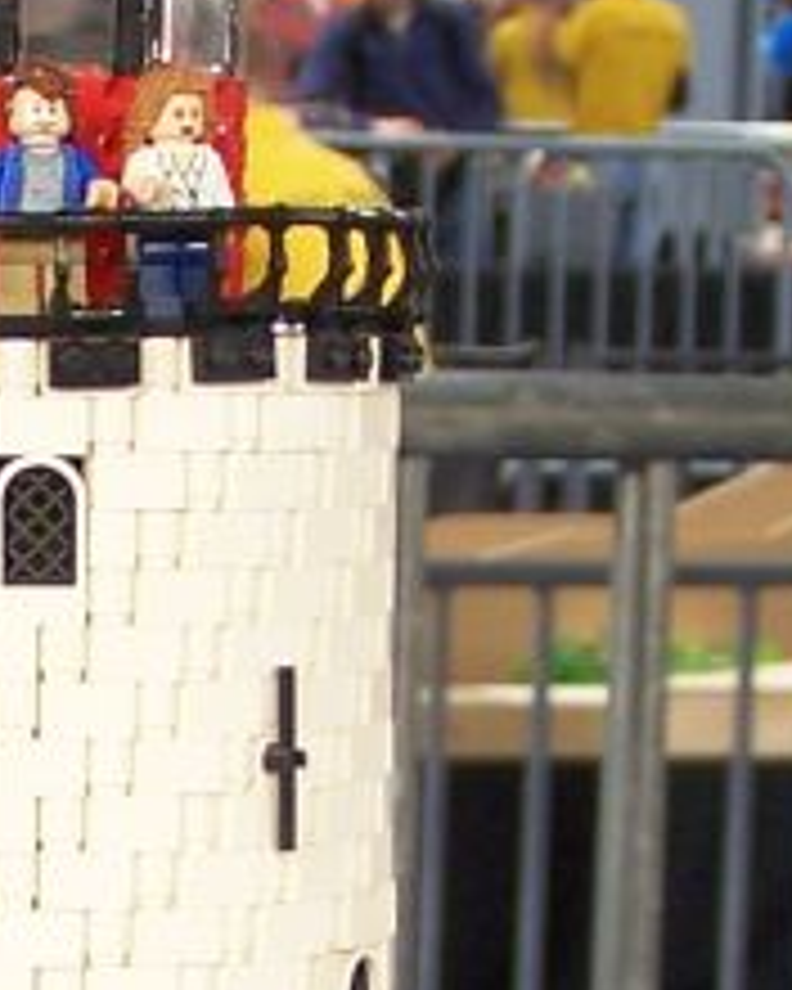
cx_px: -81
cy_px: 1084
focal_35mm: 268
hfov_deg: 5.8
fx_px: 7852
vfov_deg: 7.2
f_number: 3.1
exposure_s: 1/4
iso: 80
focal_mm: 9.8
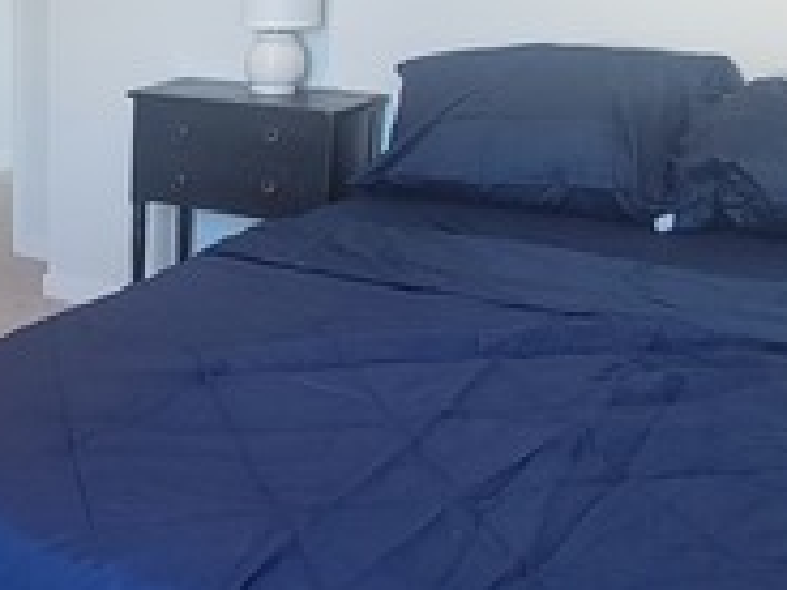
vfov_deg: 30.6
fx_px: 1069
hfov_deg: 35.4
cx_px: -49
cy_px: 197
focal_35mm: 47
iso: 320
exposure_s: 1/60
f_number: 2.2
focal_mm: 2.2
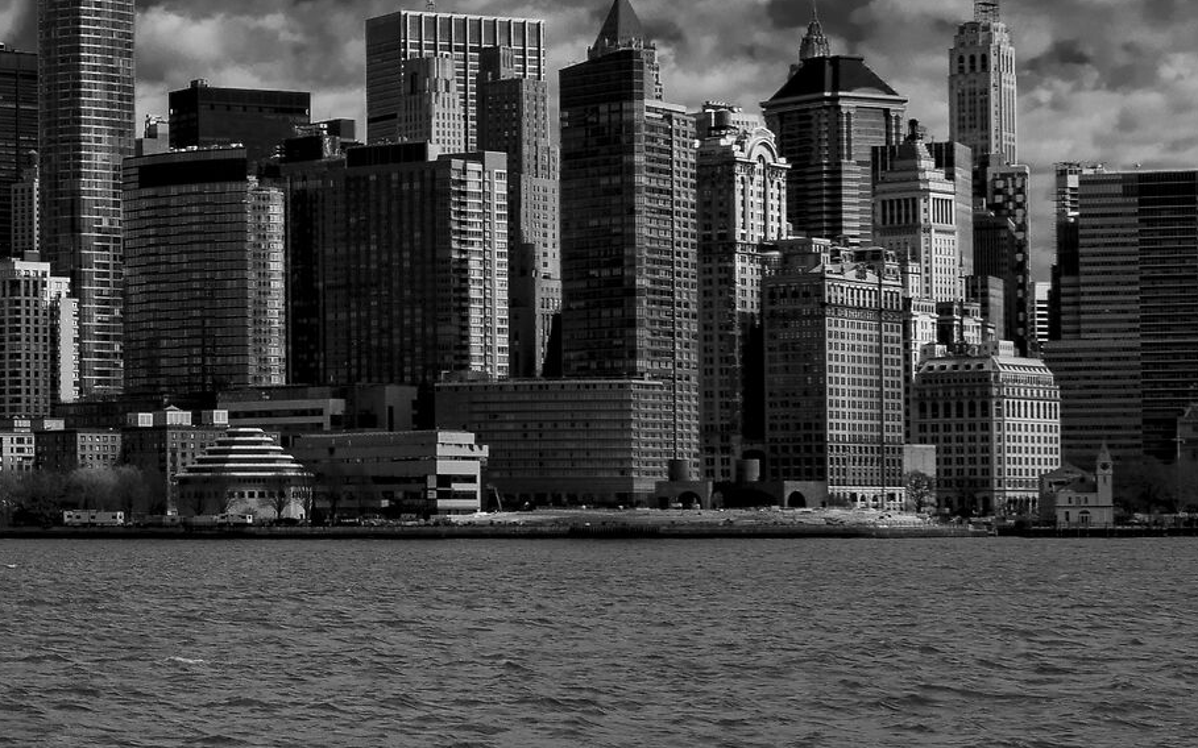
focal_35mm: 105
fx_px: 3428
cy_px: 107
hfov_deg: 18.5
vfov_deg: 12.4
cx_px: -333
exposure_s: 1/320
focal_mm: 26
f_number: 13
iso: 100
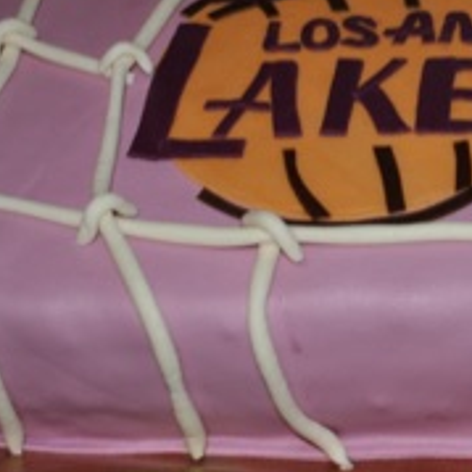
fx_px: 1373
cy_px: 90
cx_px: 467
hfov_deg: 19.0
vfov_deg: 19.3
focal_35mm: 89
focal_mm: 24
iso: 200
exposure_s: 1/60
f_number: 4
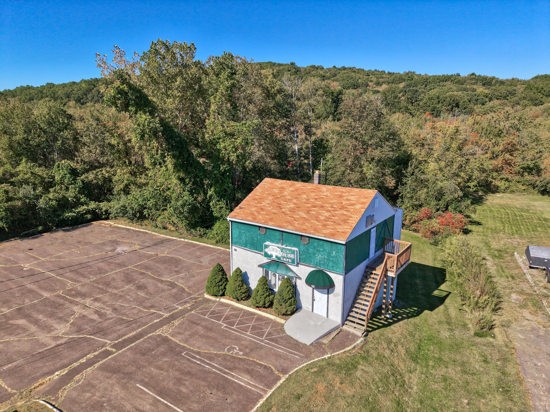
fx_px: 381
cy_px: 206
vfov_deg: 56.8
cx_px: 275
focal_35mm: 24
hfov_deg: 71.6
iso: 170
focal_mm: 8.7
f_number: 1.8
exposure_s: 1/1500
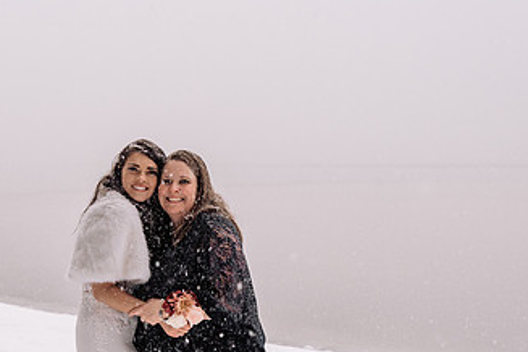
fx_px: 909
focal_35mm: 62
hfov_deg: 32.0
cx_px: 152
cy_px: 304
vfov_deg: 21.5
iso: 1250
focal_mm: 35
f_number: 5
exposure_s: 1/250
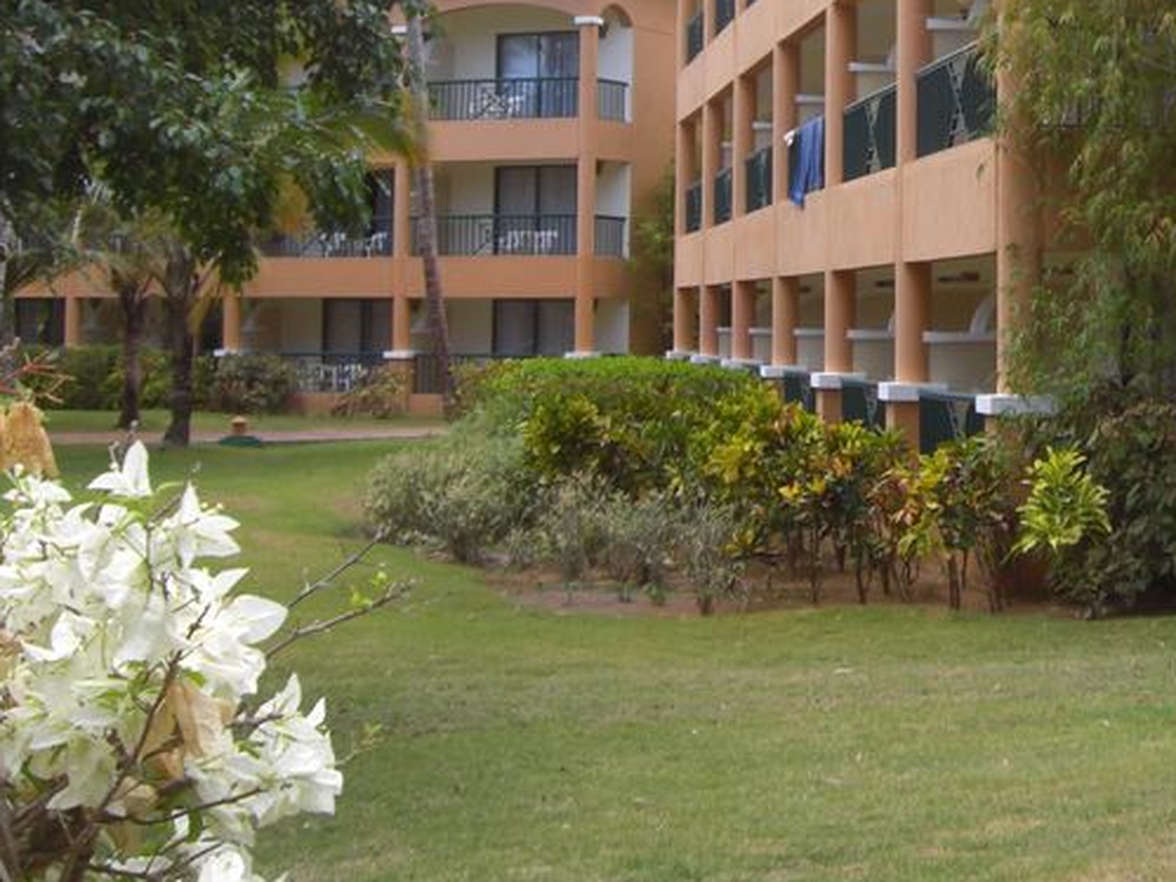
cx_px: 1089
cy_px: 54
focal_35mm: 78
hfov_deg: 24.2
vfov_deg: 18.5
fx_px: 2649
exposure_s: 1/160
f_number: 2.7
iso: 64
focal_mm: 6.2
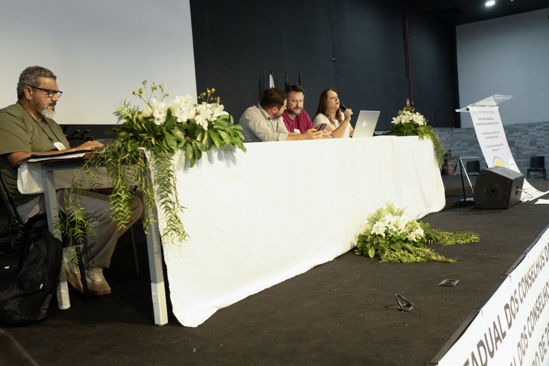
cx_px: 274
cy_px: 183
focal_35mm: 35
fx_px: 534
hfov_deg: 54.4
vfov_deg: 37.9
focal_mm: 35
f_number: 3.5
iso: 5000
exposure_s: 1/80
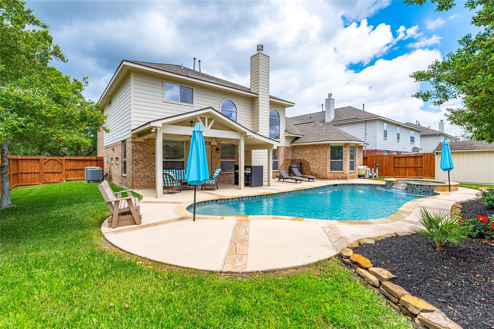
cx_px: 247
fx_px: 219
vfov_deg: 73.7
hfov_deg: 96.8
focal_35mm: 16
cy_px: 164
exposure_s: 1/160
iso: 100
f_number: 11
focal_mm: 16
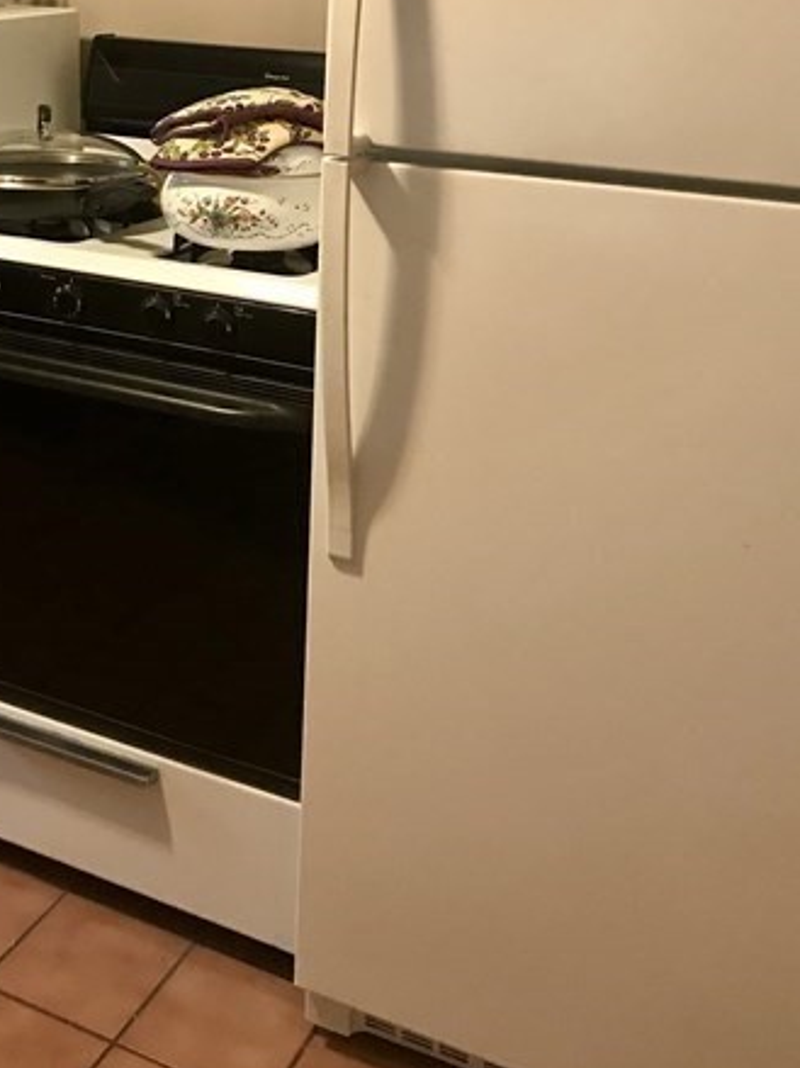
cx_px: 197
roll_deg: -0.6
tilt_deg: -9.5
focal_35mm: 49
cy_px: 195
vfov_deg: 37.4
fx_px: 1511
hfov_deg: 29.2
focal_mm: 3.99
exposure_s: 1/12
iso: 100
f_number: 1.8
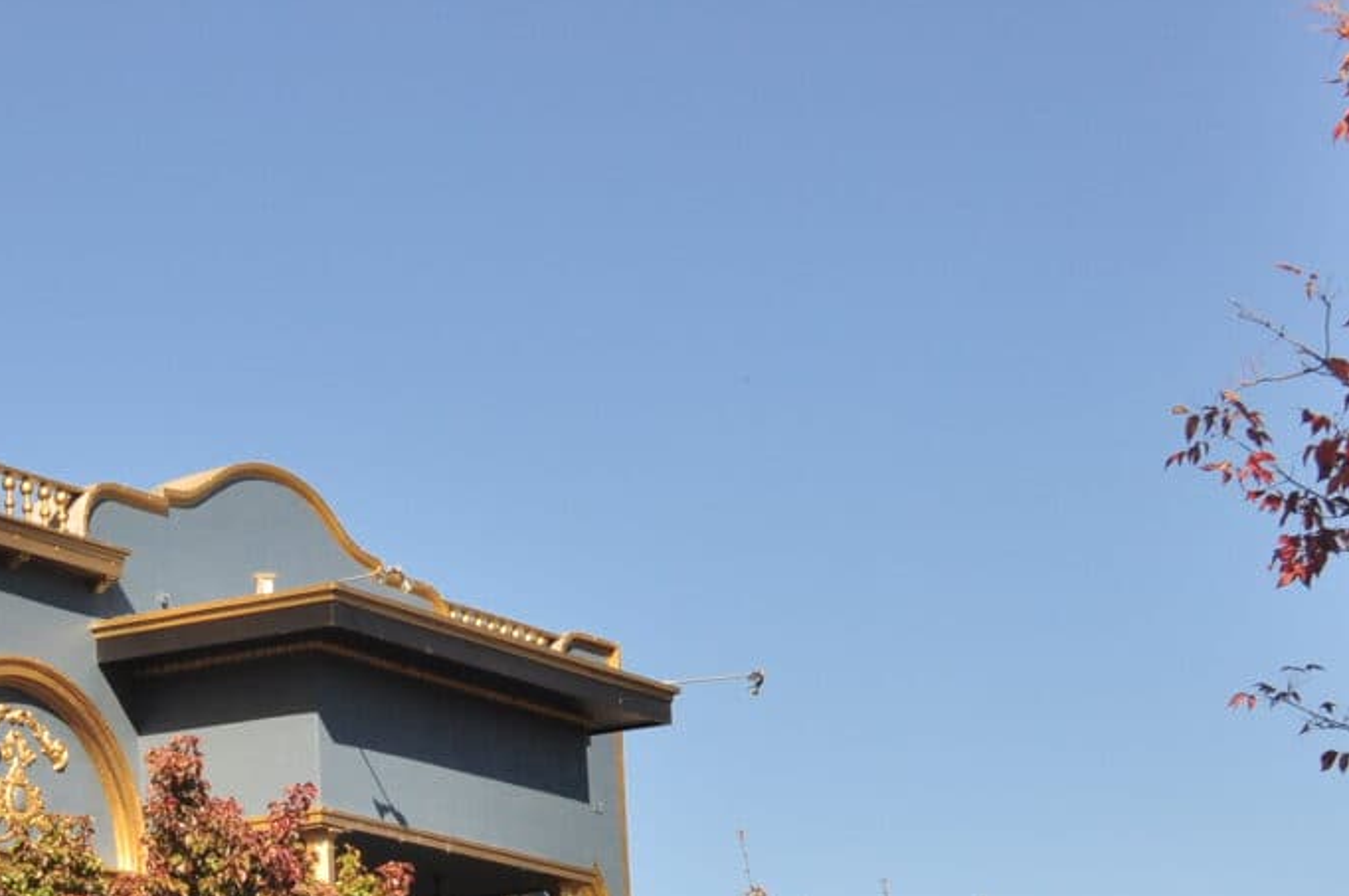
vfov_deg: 13.0
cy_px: 985
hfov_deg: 18.8
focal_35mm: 103
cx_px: -255
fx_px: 3855
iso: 200
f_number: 9
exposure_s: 1/320
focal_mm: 26
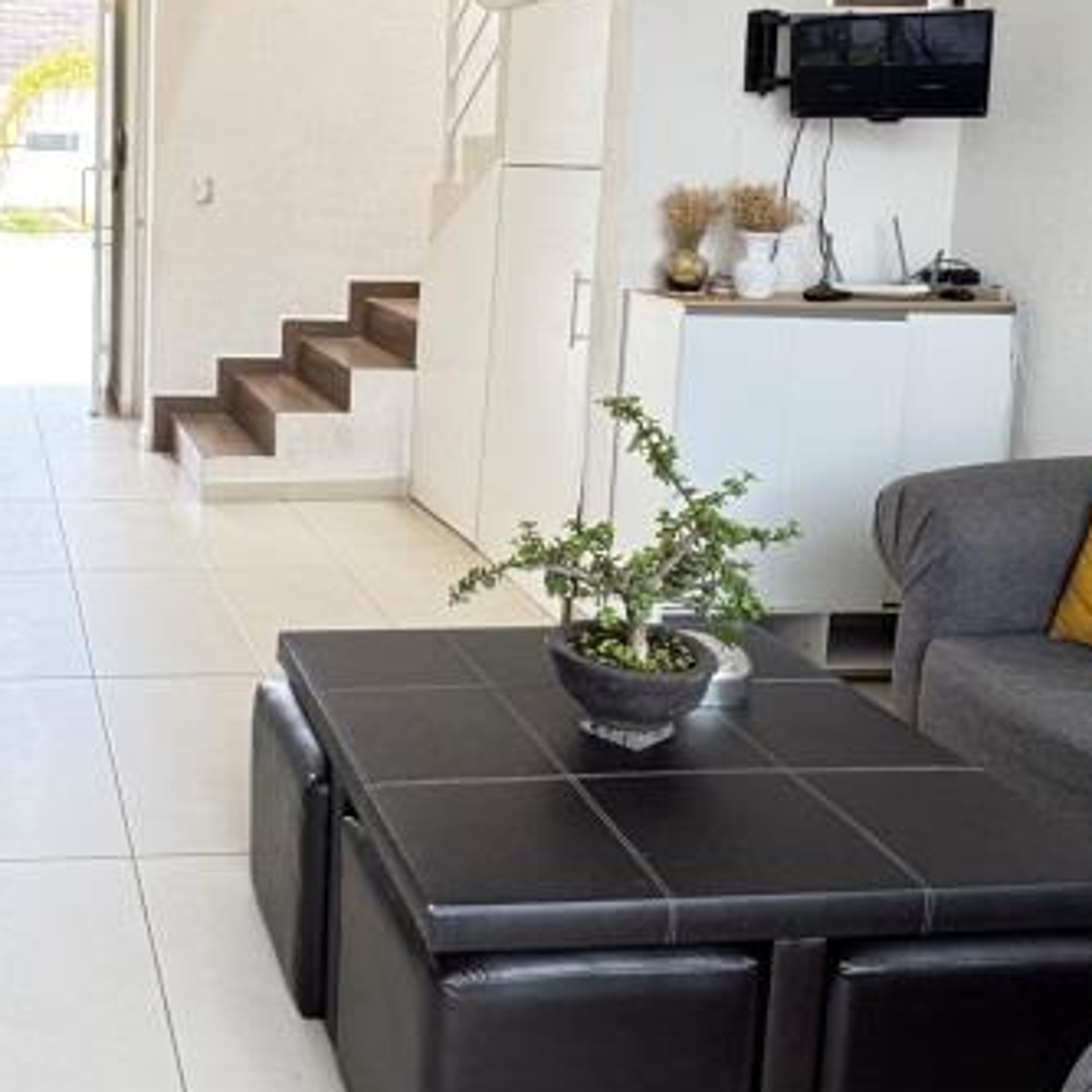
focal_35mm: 38
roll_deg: -0.3
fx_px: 1356
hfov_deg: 40.3
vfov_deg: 43.0
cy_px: 328
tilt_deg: -8.0
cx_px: 92
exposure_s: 1/99
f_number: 2.2
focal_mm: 2.22
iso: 125
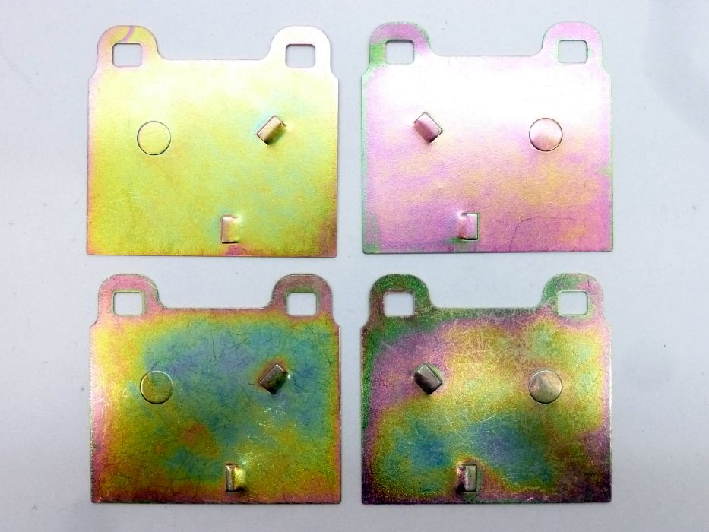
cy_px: 266
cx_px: 354
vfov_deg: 32.9
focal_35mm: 44
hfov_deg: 42.9
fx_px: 901
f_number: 3.7
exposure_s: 1/30
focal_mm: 7.3
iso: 400
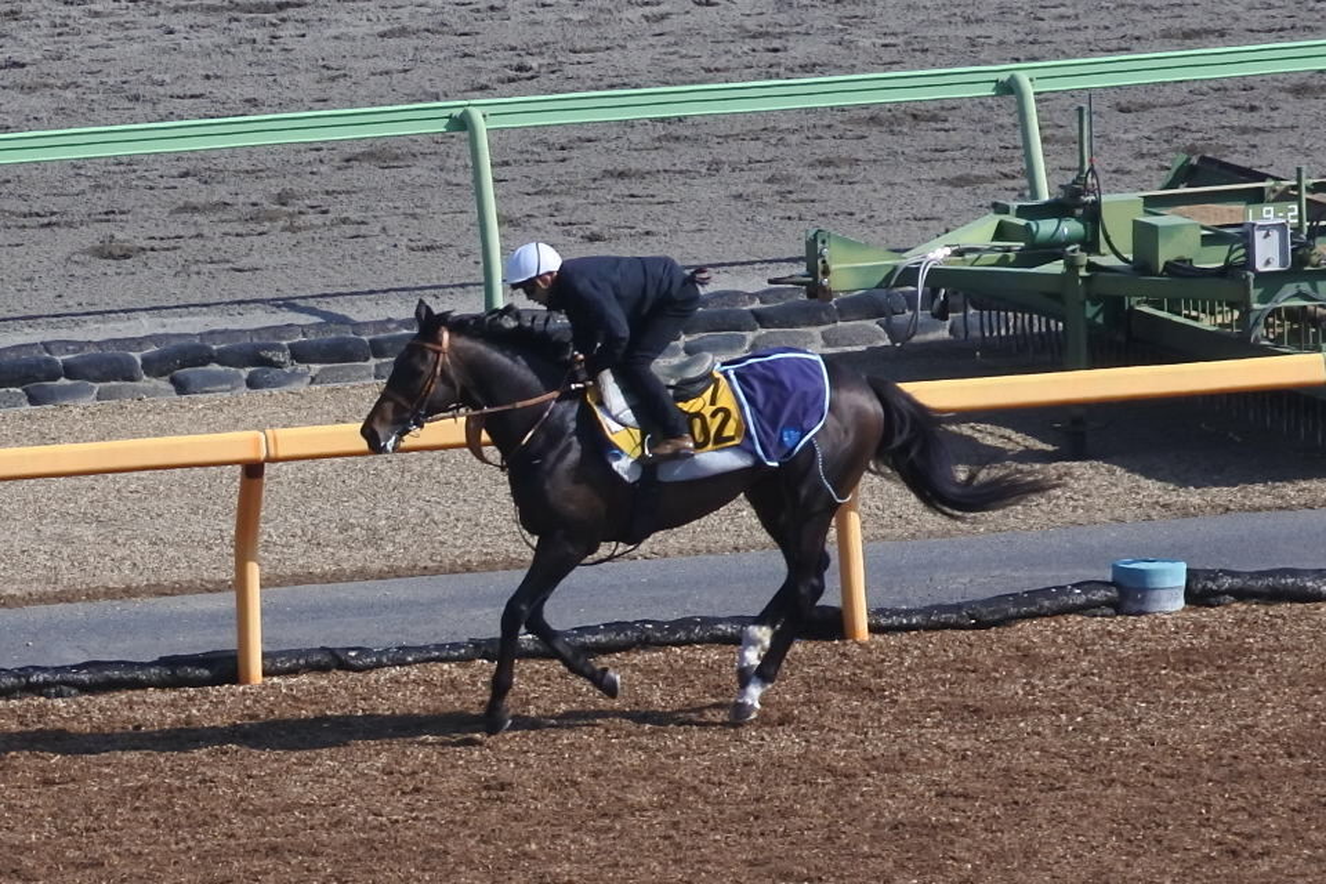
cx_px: 663
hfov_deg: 6.9
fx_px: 10939
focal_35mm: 297
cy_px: 442
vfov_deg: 4.6
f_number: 5.6
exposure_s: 1/800
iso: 200
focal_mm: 110
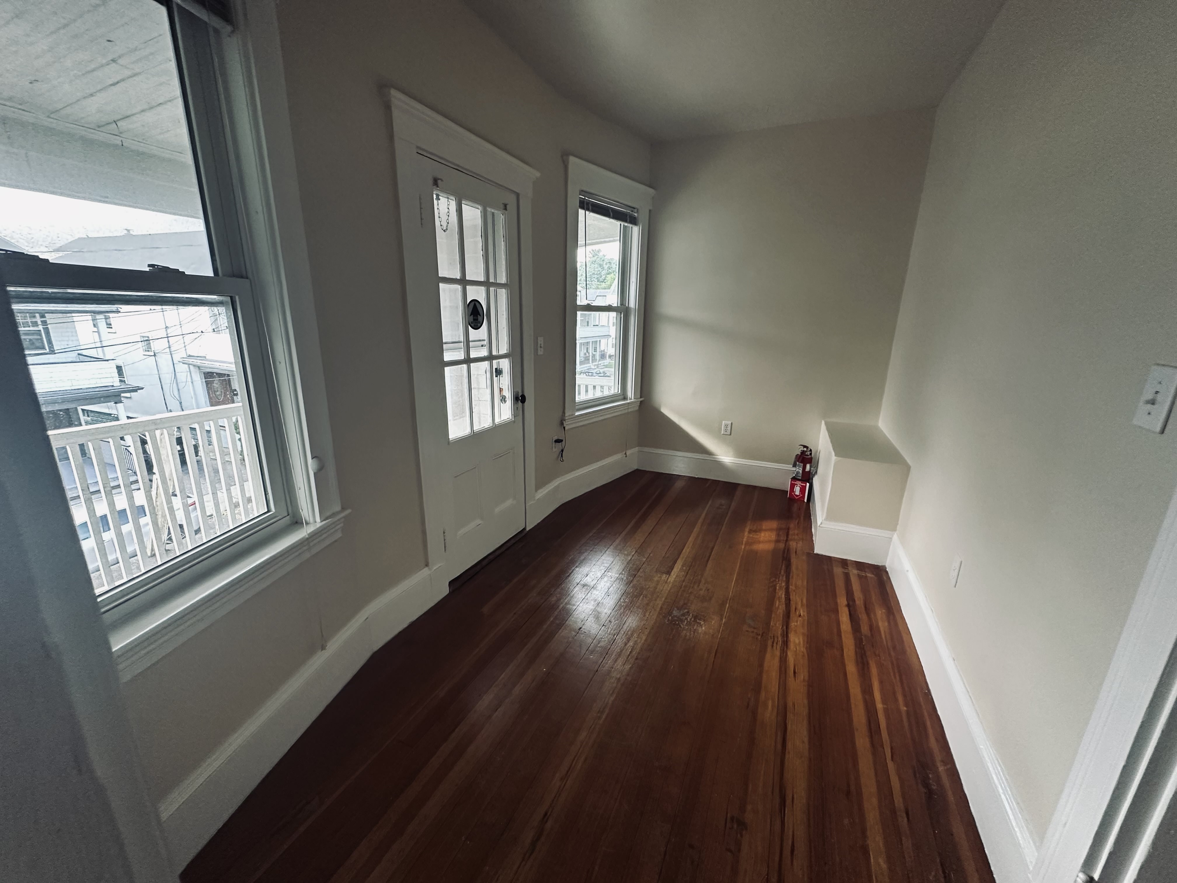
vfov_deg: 85.7
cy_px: 442
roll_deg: -1.9
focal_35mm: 14
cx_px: 588
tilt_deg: -14.9
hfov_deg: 102.1
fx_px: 476
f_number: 2.2
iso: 320
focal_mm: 2.22
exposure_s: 1/66
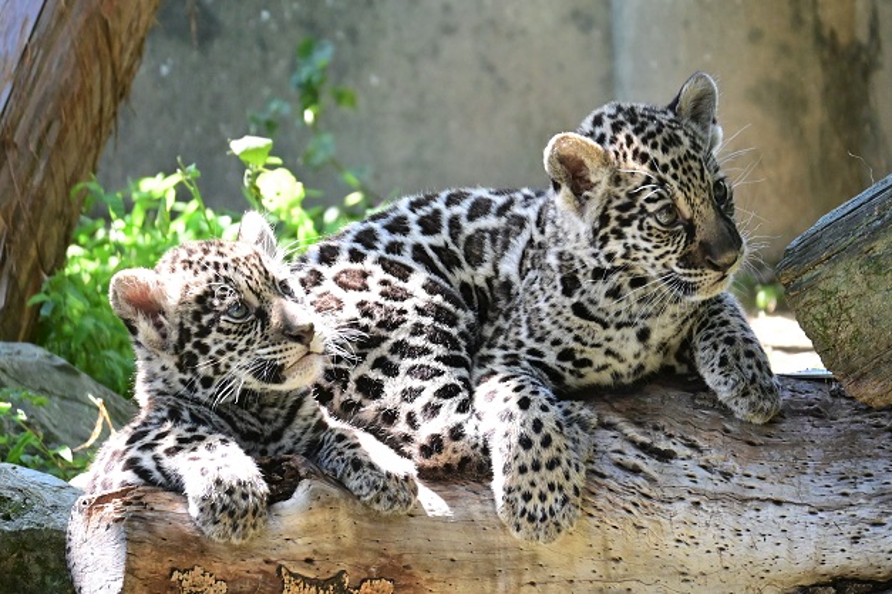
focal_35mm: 285
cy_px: 297
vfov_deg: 4.8
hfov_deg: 7.2
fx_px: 7061
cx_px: 446
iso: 3200
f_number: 5.6
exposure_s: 1/320
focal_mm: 190
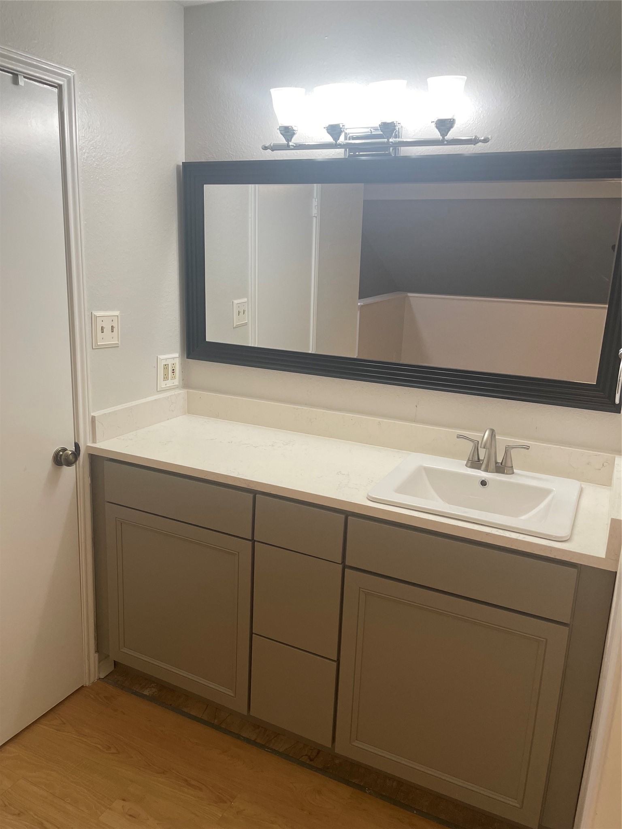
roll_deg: -1.2
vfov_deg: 67.3
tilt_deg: -12.8
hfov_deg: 53.1
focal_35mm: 26
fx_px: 623
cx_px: 311
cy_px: 414
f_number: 1.6
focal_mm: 4.2
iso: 100
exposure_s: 1/120
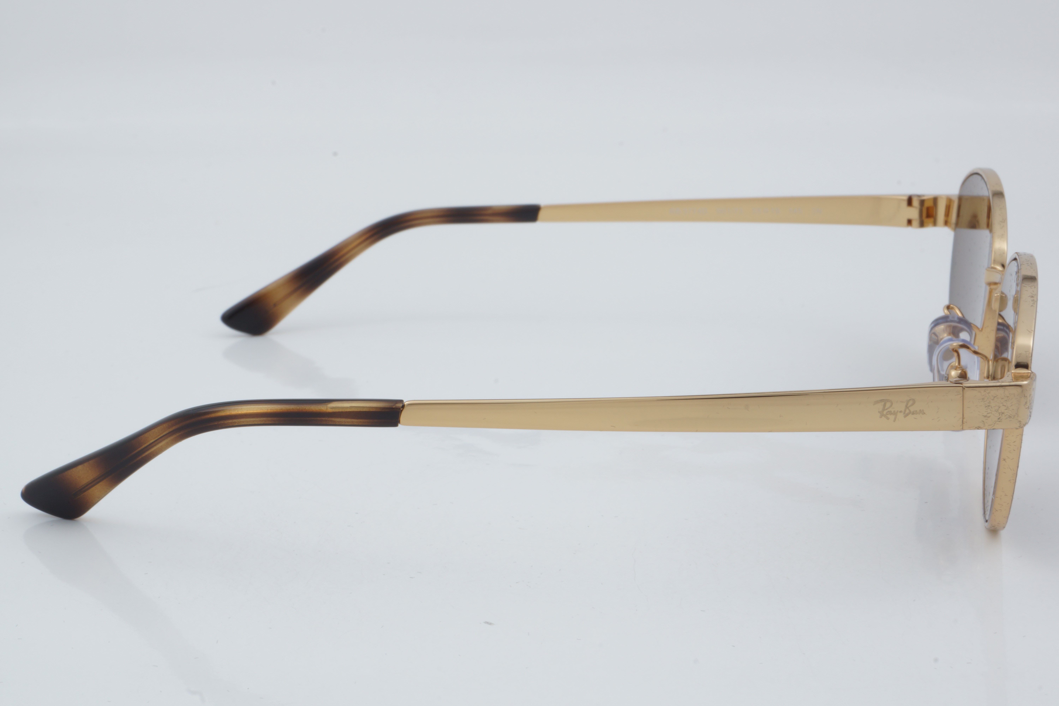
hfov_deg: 27.0
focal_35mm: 75
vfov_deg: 18.2
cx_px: 530
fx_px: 2206
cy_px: 353
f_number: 29
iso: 100
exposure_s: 1/4
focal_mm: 50
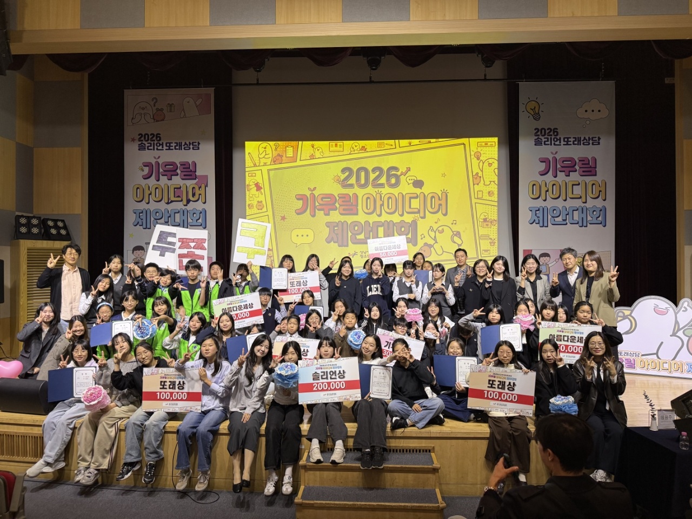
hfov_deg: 71.6
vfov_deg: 56.8
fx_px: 480
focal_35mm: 24
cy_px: 260
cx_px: 346
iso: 160
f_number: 1.78
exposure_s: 1/120
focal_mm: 6.76
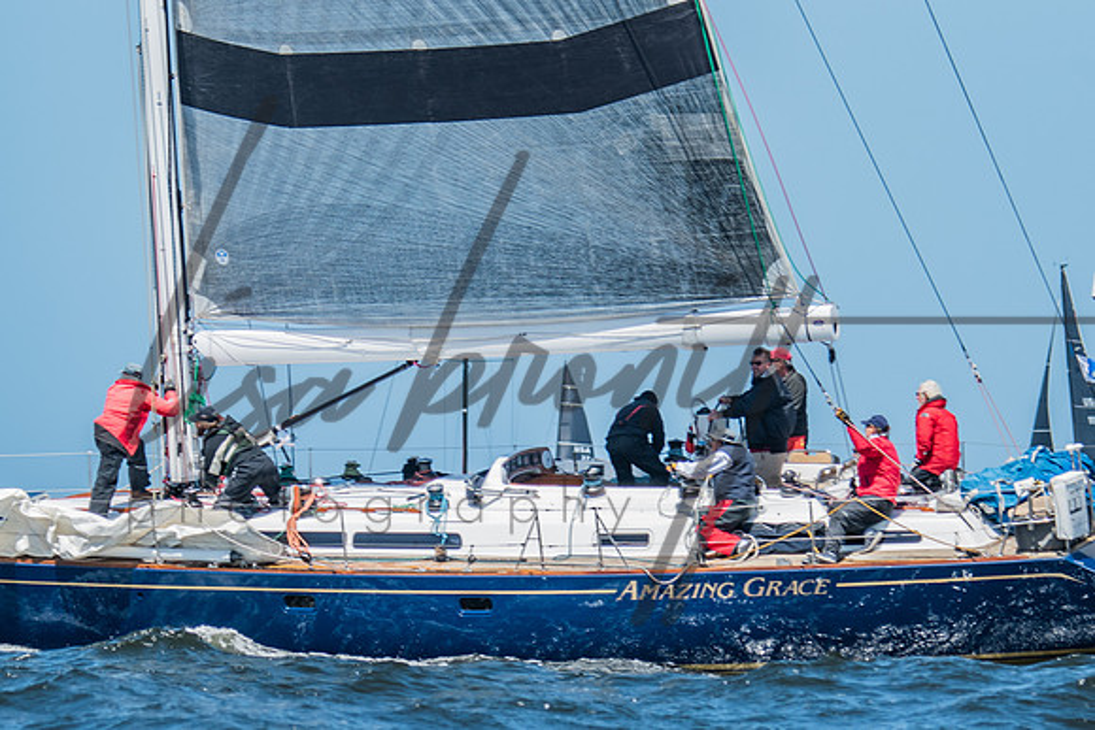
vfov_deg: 2.6
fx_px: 15888
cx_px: 677
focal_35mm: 522
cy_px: 635
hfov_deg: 3.9
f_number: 5.3
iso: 100
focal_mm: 200
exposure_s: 1/400
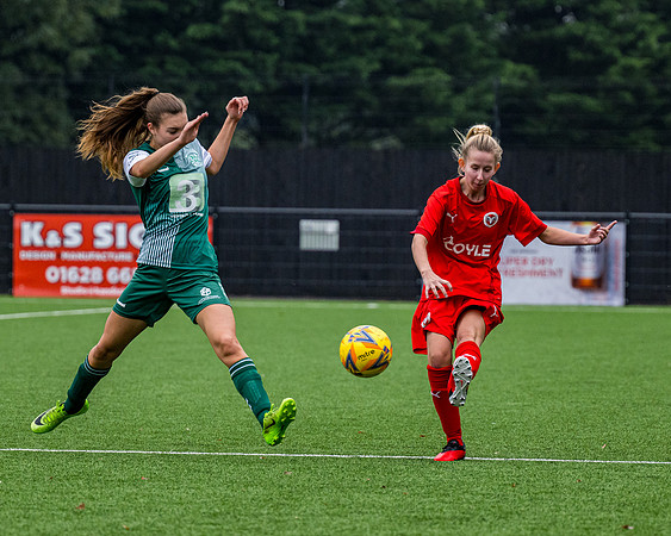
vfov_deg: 4.5
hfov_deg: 5.6
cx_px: 339
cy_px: 265
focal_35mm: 344
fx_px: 6825
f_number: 4
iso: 800
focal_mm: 175
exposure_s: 1/2000
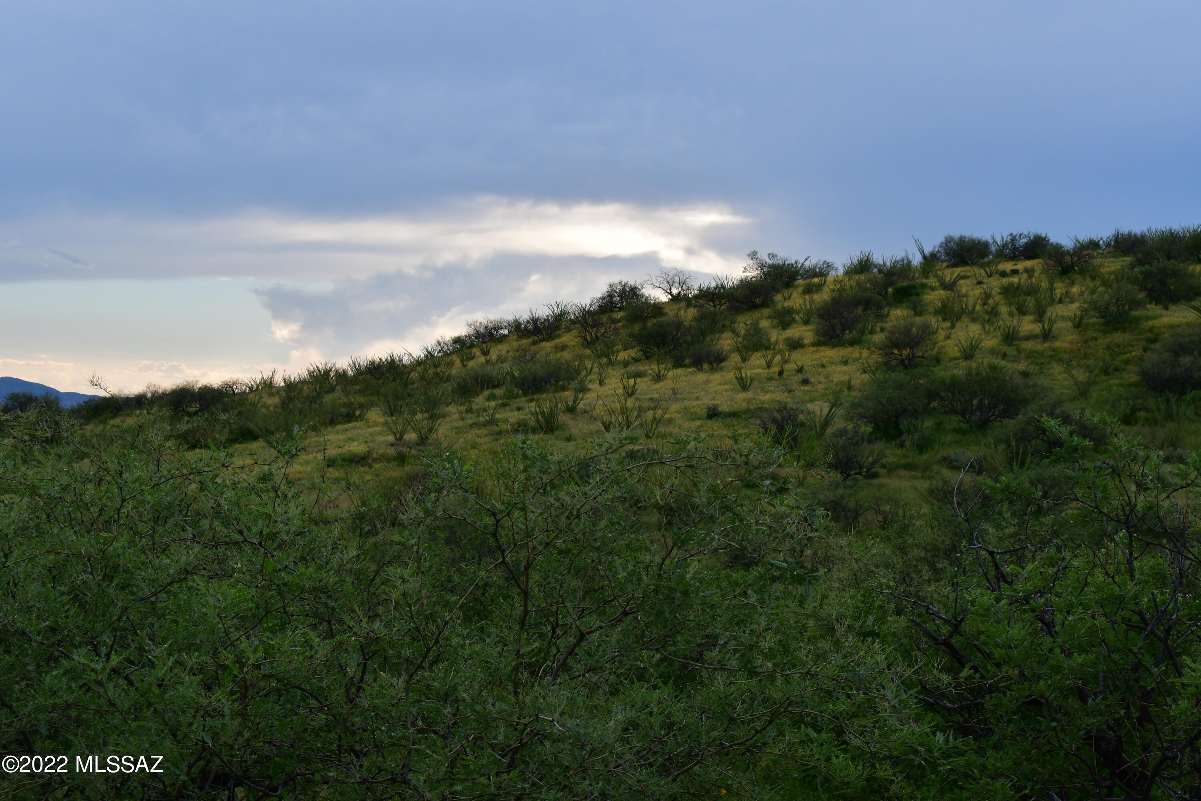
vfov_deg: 18.9
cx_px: 600
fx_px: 2402
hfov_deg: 28.1
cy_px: 400
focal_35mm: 72
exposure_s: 1/640
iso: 800
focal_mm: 48
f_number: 13
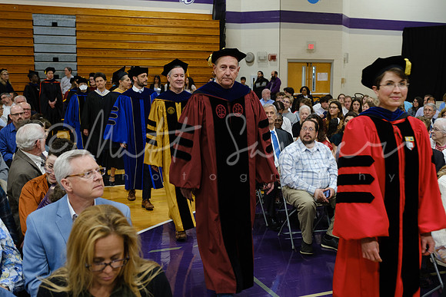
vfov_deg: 31.9
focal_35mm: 42
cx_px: 223
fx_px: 520
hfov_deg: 46.4
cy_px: 148
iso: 1250
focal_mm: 28.3
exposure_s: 1/100
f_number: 3.2
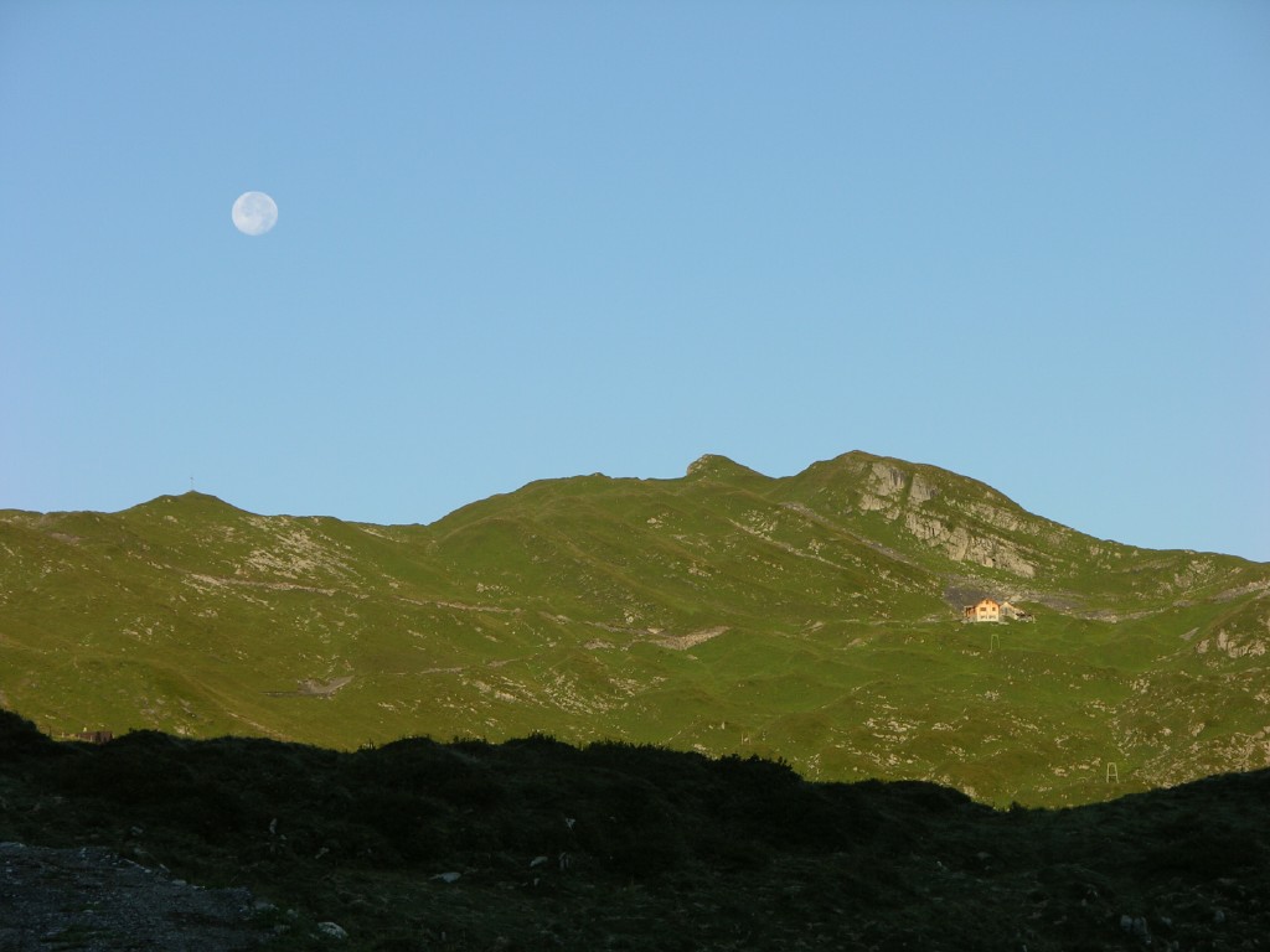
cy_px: 476
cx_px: 635
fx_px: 5503
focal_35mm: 150
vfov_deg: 9.9
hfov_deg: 13.2
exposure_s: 1/202
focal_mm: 37.7
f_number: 4.9
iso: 50
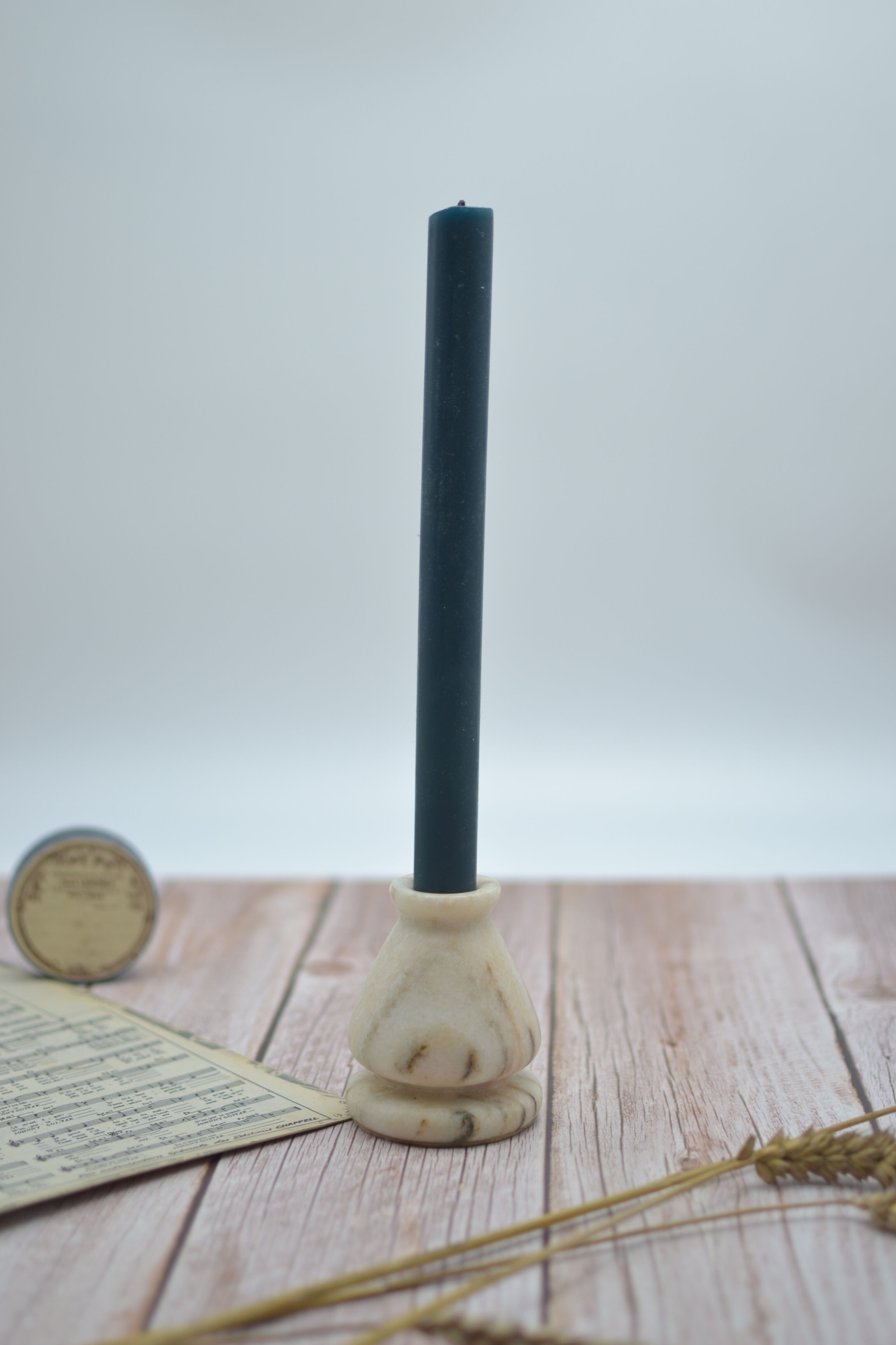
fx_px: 1960
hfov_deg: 25.8
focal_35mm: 52
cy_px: 672
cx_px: 448
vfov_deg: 37.9
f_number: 1.8
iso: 100
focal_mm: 35
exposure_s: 1/500
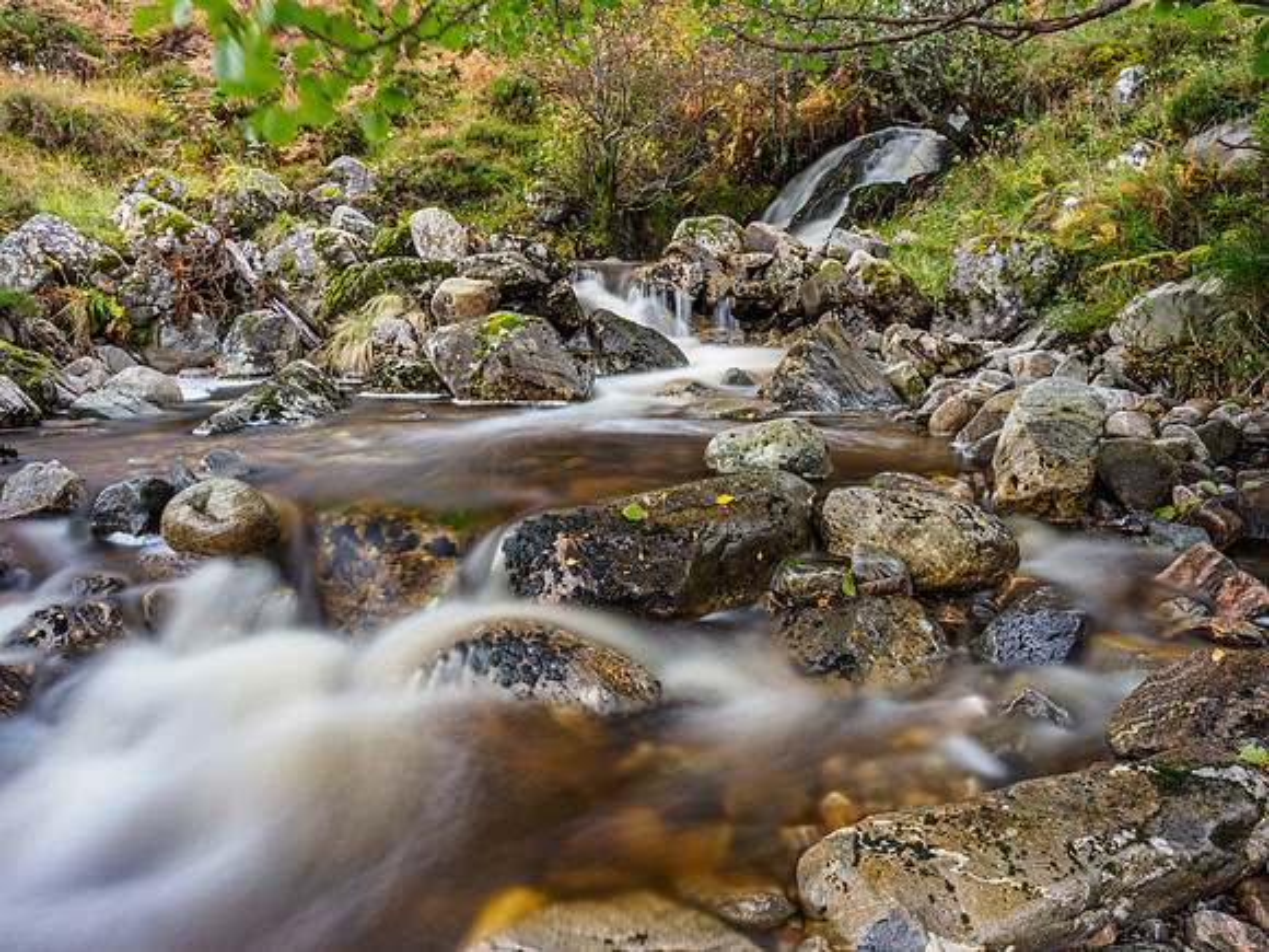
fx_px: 880
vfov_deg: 56.8
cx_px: 634
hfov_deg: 71.6
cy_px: 476
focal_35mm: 24
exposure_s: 10
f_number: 7.1
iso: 200
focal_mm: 12
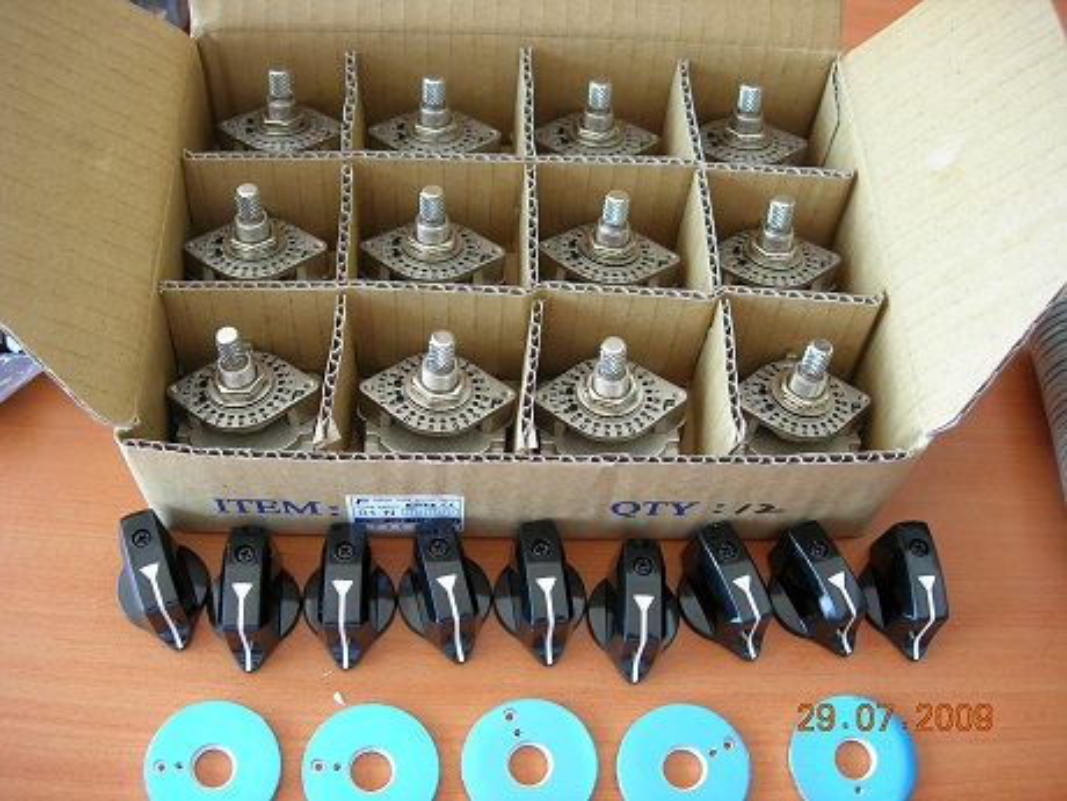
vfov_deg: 37.7
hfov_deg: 49.0
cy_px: 400
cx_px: 534
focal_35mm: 38
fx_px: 1171
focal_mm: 7.8
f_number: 2.8
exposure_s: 1/11.2
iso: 64
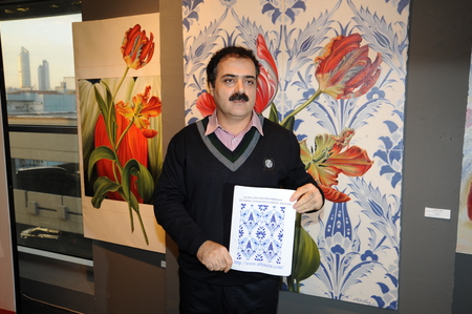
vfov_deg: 41.0
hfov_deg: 58.8
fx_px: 419
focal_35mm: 32
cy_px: 159
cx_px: 238
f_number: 5.6
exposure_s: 1/60
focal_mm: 30
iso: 400
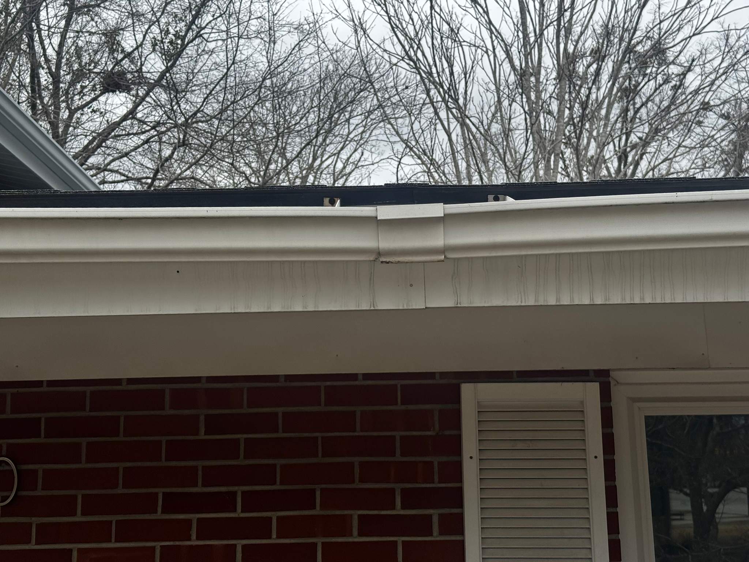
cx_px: 374
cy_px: 281
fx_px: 1039
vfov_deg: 30.3
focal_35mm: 48
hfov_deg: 39.7
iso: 64
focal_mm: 6.76
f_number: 1.78
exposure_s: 1/1869
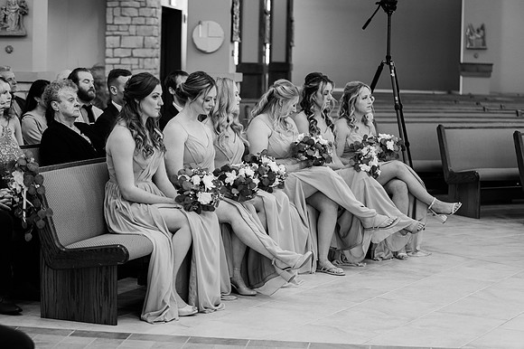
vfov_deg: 16.4
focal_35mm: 83
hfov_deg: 24.4
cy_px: 174
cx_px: 262
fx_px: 1211
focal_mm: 78
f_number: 2.8
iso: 1000
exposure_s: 1/250
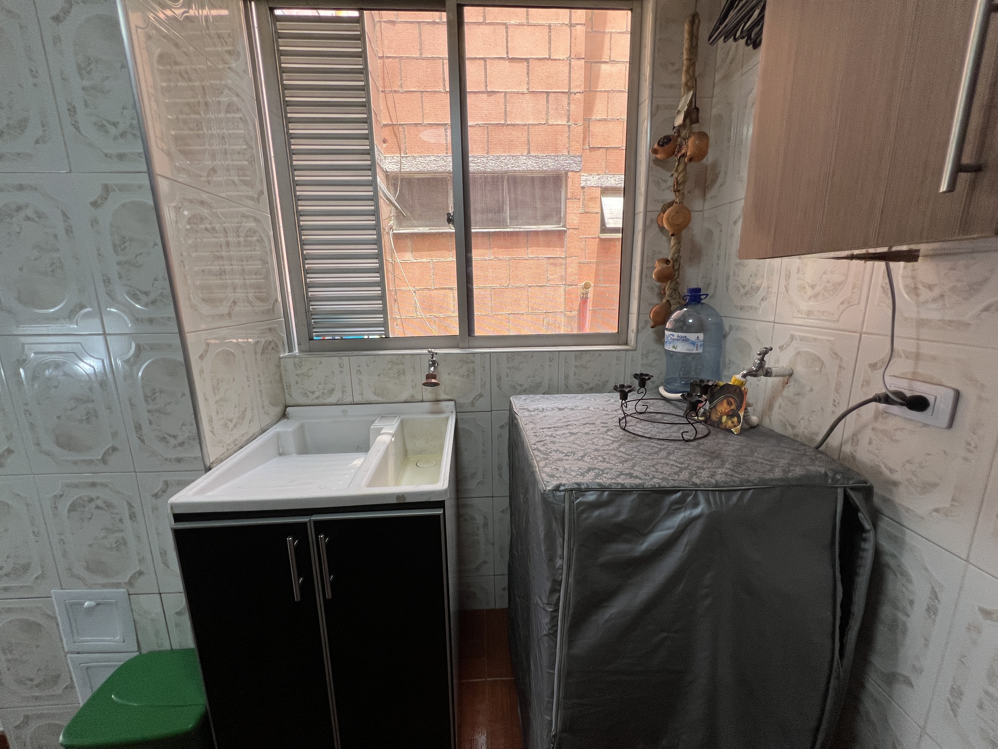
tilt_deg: -12.3
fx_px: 375
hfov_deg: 106.2
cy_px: 374
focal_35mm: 13
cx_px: 499
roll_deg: +1.2
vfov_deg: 89.9
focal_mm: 1.57
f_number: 1.8
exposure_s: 1/120
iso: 100
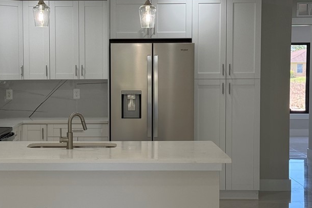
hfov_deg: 24.1
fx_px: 728
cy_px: 111
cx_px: 110
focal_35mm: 84
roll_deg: +0.1
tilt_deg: -3.9
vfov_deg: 16.3
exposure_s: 1/230
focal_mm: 6.76
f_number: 1.78
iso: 100
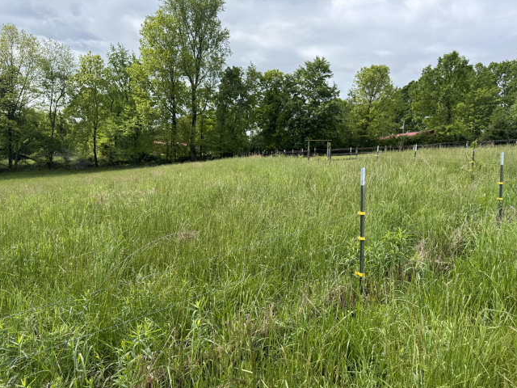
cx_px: 254
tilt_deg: -5.8
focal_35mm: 25
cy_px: 199
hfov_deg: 69.4
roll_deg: -2.7
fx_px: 373
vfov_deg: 54.9
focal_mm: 6.76
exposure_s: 1/2833
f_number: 1.78
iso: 80
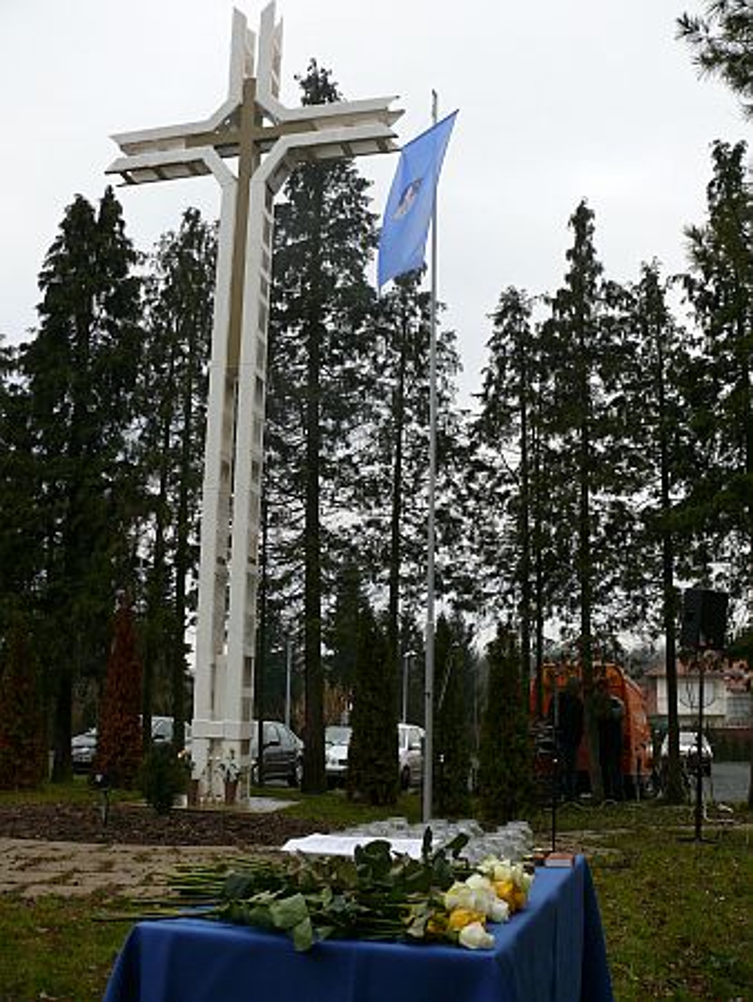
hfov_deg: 40.7
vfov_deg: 52.6
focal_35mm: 35
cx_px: 376
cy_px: 501
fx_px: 1014
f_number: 3.6
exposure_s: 1/125
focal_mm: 7.4
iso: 100
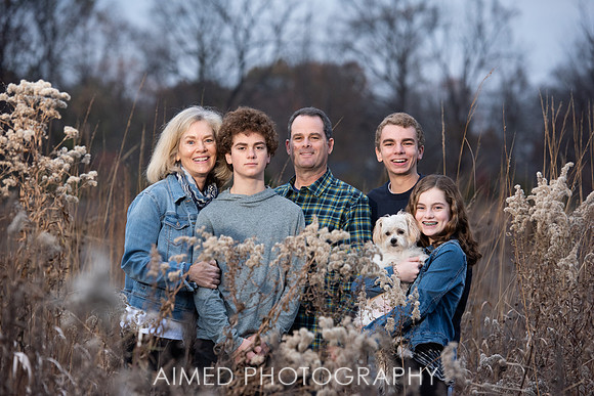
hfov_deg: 14.2
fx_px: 2393
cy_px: 198
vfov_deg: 9.5
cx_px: 297
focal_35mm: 145
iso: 800
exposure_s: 1/250
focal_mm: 145
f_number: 5
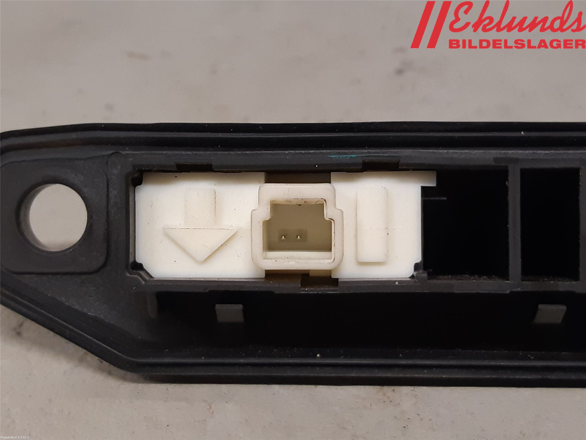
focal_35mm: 26
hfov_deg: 67.3
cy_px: 220
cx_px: 293
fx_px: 440
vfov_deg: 53.1
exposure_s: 1/60
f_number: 1.7
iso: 160
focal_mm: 3.93
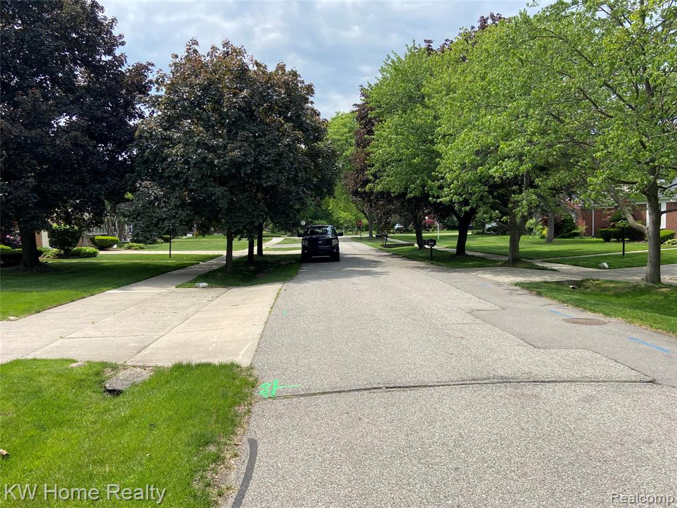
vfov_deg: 53.1
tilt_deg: -3.9
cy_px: 254
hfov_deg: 67.3
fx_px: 508
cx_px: 338
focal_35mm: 26
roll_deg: +0.6
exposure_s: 1/2410
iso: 32
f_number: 1.8
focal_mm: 4.25
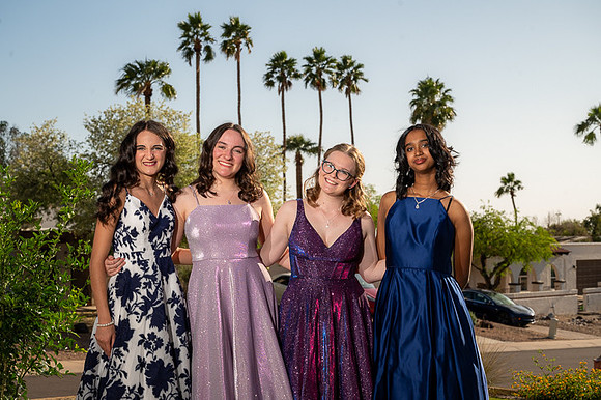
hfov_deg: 32.4
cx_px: 300
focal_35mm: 62
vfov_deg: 21.9
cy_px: 200
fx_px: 1034
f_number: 8
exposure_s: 1/200
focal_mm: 62
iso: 50
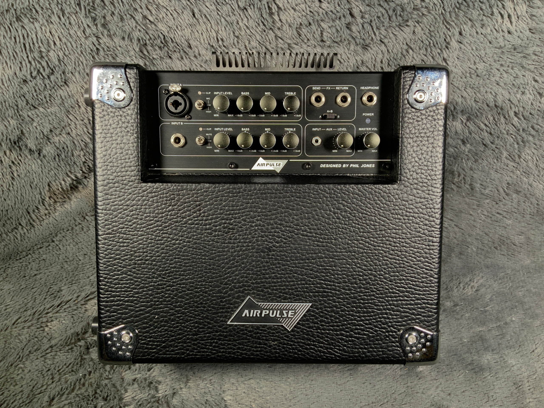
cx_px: 272
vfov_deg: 48.2
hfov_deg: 61.7
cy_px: 204
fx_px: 456
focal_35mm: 29
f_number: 1.8
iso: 50
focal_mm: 3
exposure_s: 1/104
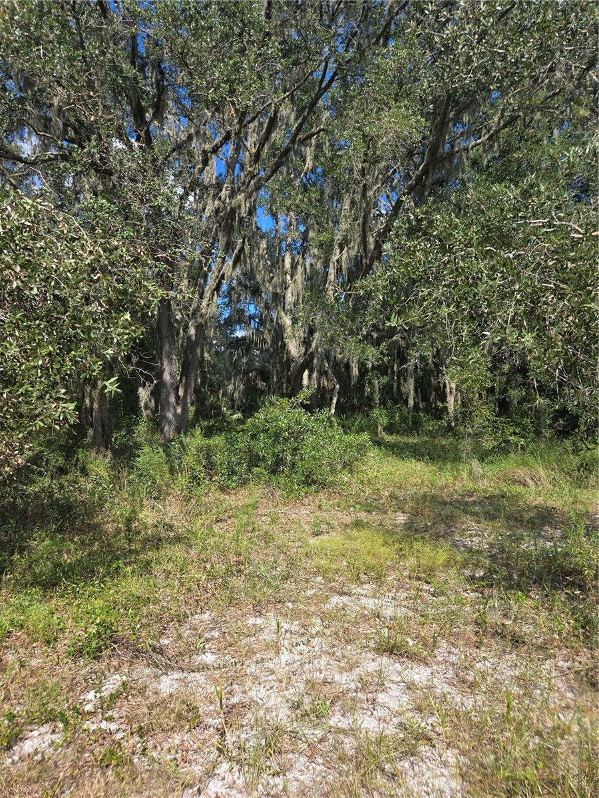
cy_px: 399
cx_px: 300
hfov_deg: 58.9
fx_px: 531
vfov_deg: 73.9
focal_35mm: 23
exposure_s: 1/1245
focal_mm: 5.4
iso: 25
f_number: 1.8
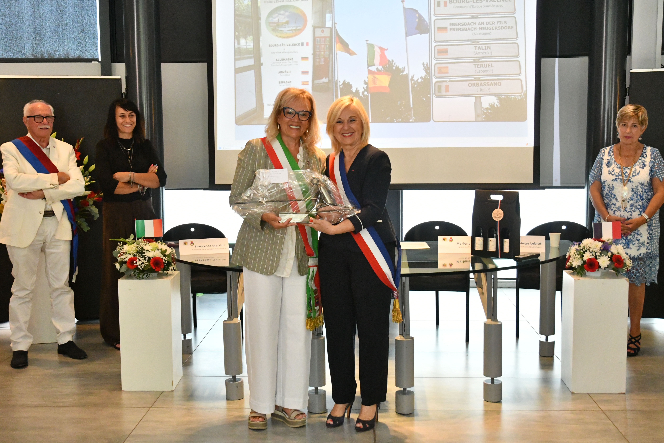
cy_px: 222
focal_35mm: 46
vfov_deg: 29.2
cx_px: 332
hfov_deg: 42.7
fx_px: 848
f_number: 5.6
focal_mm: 31
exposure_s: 1/400
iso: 6400
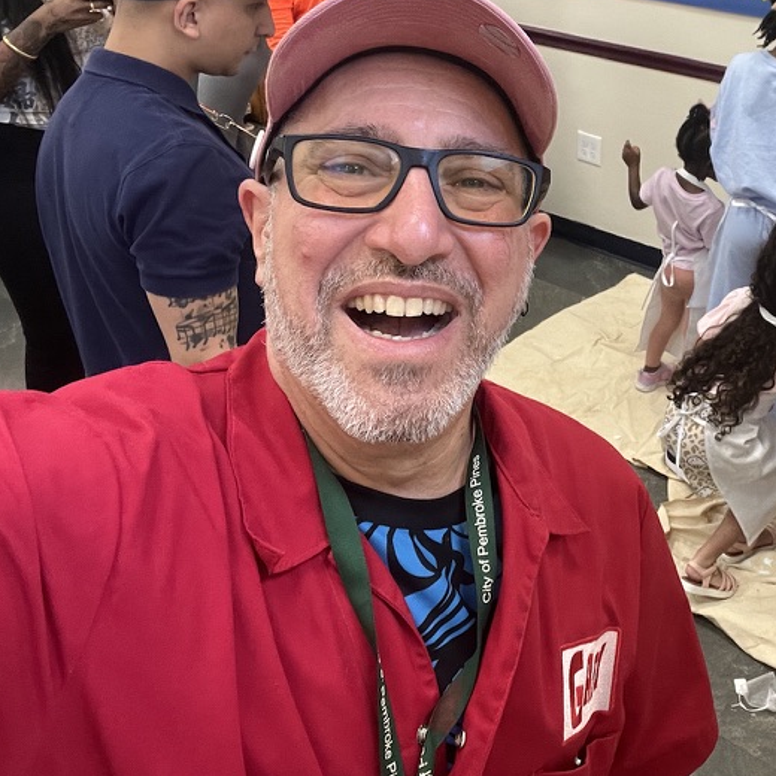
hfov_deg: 38.7
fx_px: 1014
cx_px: 710
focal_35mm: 40
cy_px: 222
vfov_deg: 41.0
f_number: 2.2
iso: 200
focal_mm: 2.71
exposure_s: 1/60
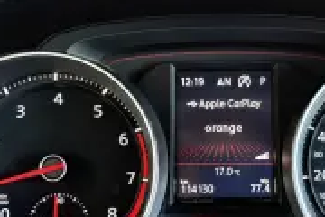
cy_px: 139
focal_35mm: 54
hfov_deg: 36.3
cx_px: 228
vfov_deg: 25.0
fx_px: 487
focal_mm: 5.96
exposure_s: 1/60
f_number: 1.6
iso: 400
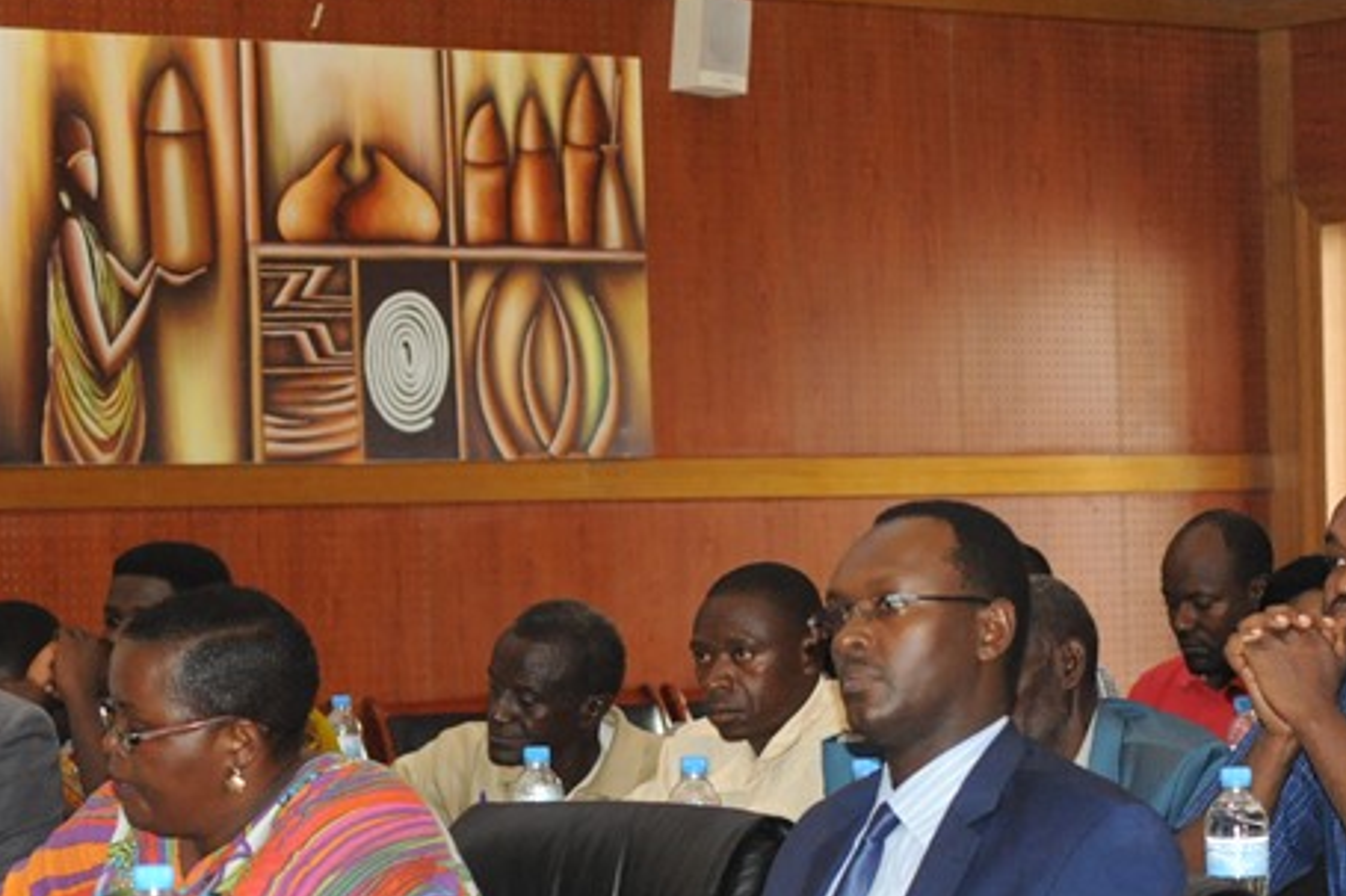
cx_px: 399
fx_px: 4597
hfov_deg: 16.6
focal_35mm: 123
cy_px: 744
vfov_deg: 11.1
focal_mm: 70
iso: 5000
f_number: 5.6
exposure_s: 1/125
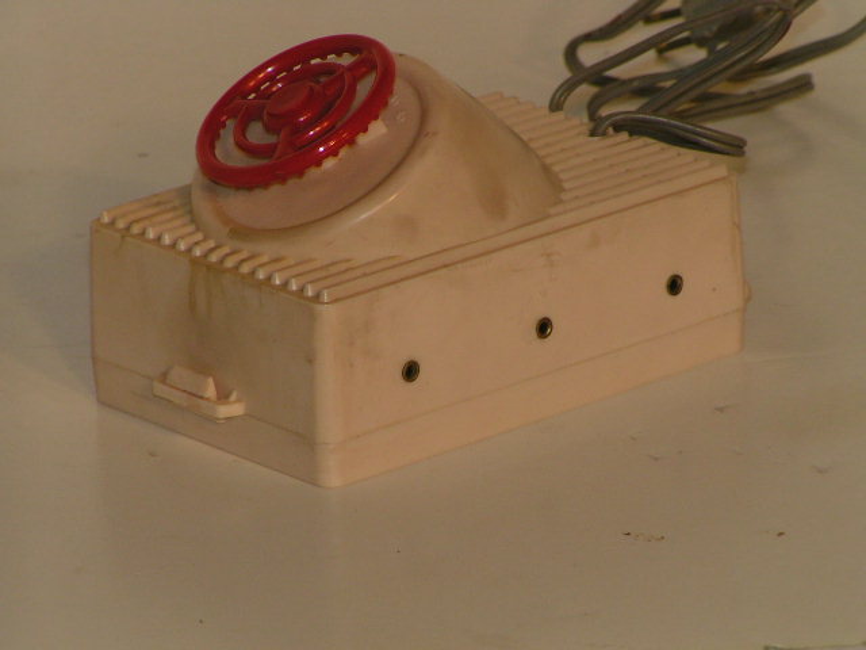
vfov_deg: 5.0
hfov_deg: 6.7
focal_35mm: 297
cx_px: 433
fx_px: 7430
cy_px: 325
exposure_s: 1/320
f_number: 5.6
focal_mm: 45.4
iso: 100
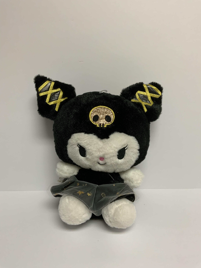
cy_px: 134
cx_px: 100
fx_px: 225
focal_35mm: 29
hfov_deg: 48.2
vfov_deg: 61.7
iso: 125
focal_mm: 3
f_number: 1.8
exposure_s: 1/60
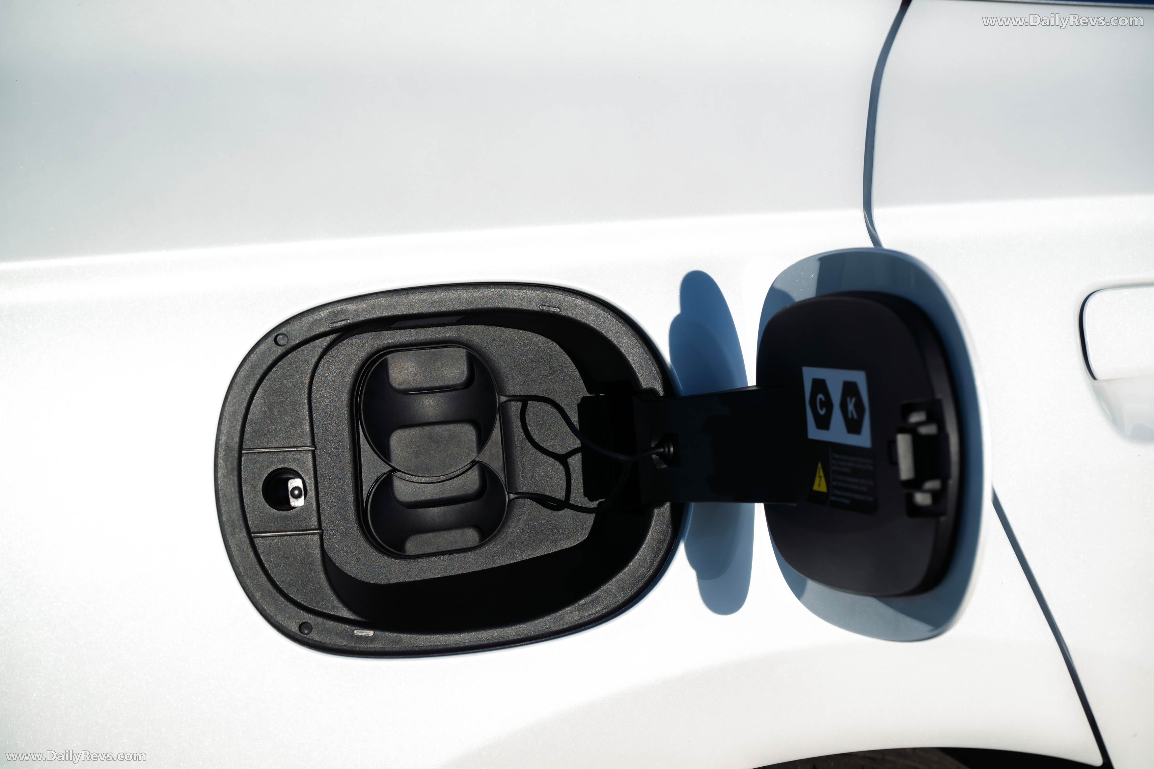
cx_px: 577
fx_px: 2051
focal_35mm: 64
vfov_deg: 21.2
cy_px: 384
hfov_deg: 31.4
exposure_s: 1/500
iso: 250
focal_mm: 64
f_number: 7.1
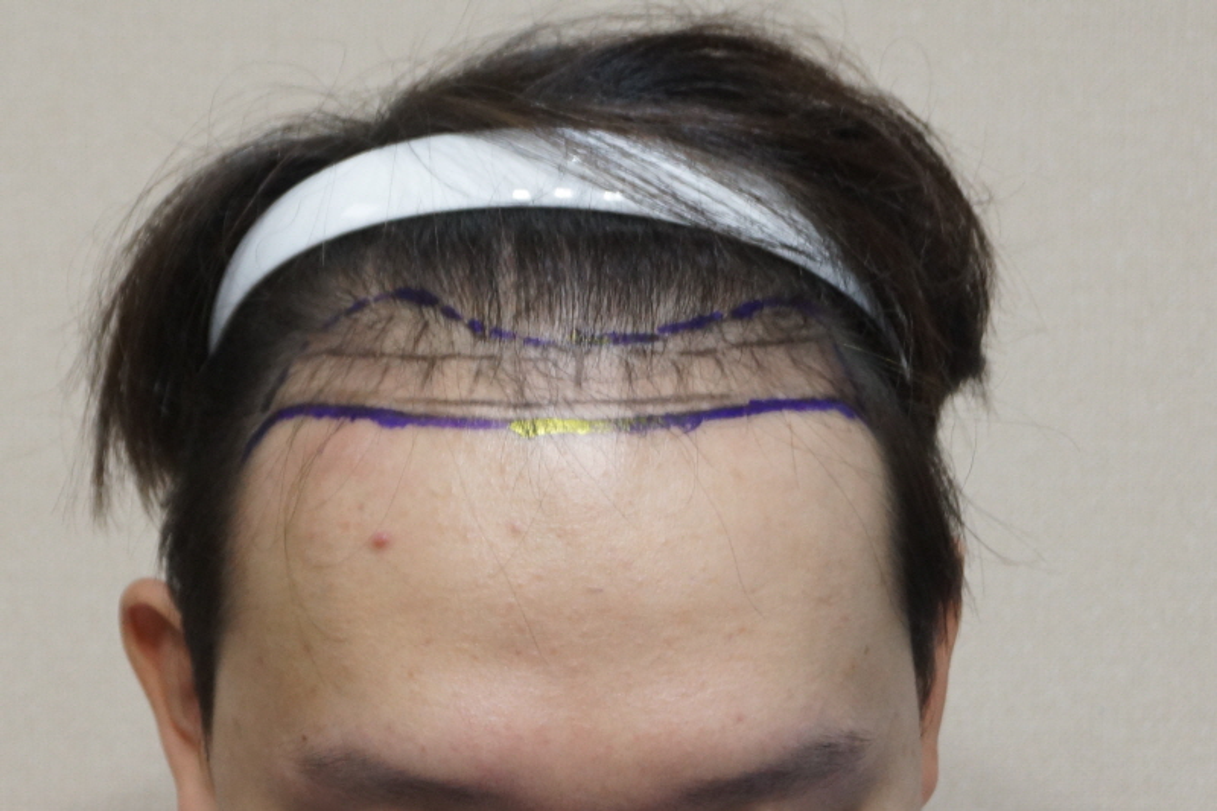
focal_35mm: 75
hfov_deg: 27.0
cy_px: 406
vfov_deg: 18.2
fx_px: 2535
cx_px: 608
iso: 500
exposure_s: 1/80
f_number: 5.6
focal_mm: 50
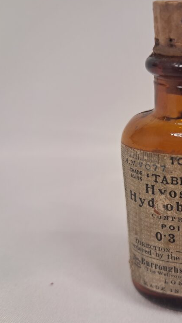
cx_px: 197
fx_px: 343
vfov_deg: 50.5
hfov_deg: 27.4
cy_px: 159
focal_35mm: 40
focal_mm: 4
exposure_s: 1/50
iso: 80
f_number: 1.8
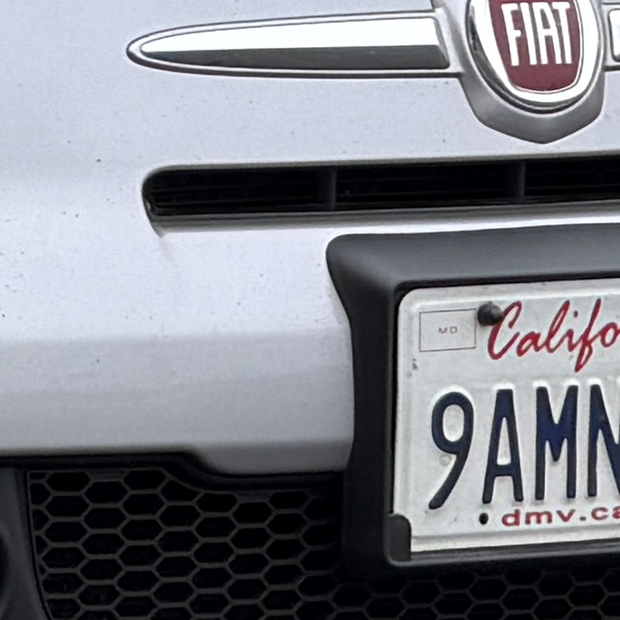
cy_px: -353
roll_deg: +1.5
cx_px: -894
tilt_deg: -4.6
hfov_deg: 2.4
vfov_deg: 2.4
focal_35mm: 736
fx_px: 14914
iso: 50
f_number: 2.8
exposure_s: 1/625
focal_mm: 16.89
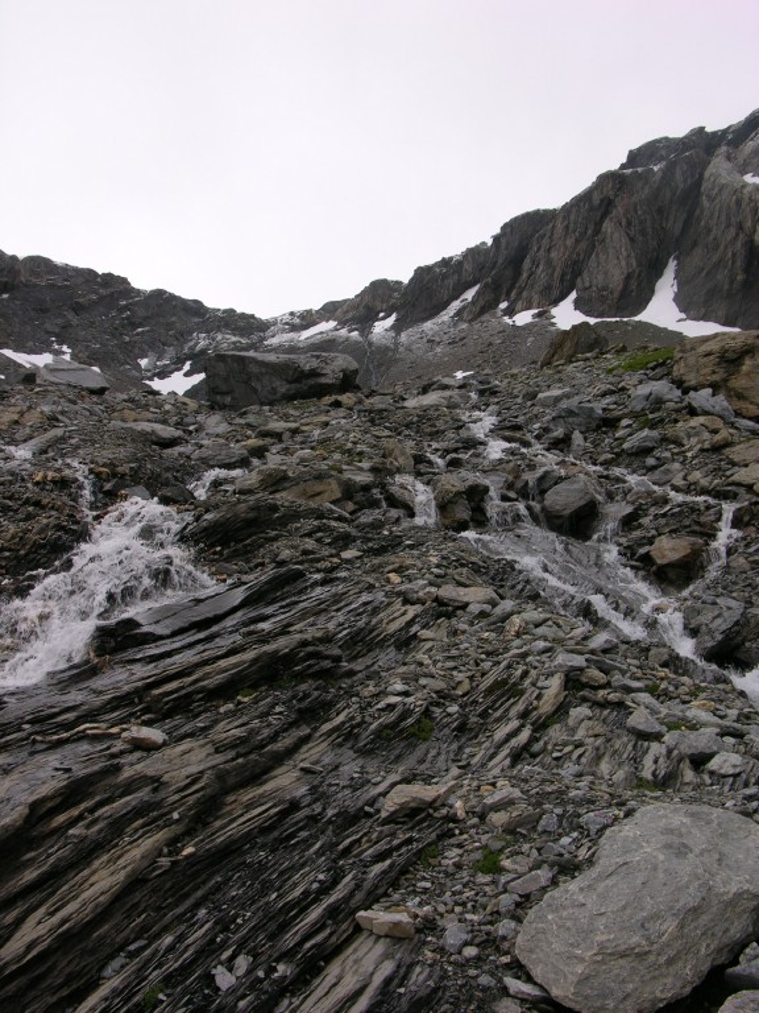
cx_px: 380
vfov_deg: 52.6
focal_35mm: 35
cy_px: 506
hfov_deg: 40.7
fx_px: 1023
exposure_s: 1/164
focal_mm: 8.9
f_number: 5.6
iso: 50
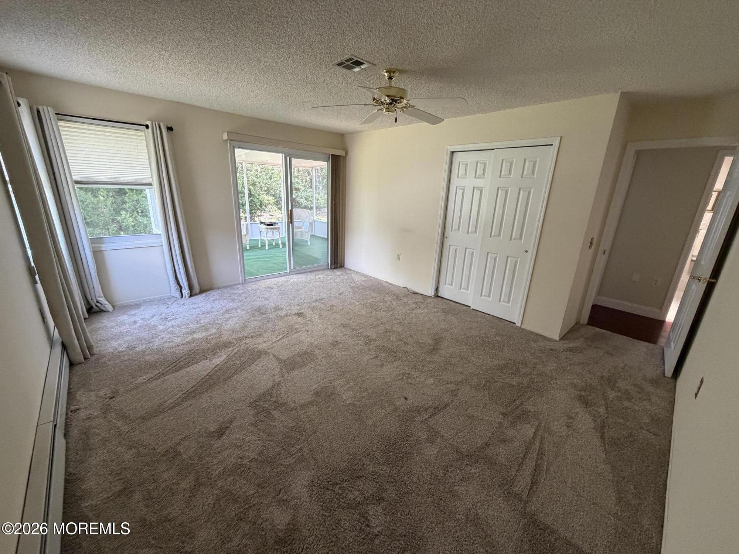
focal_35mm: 14
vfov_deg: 85.7
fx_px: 299
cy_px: 277
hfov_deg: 102.1
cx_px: 370
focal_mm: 2.22
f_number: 2.2
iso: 320
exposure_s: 1/91
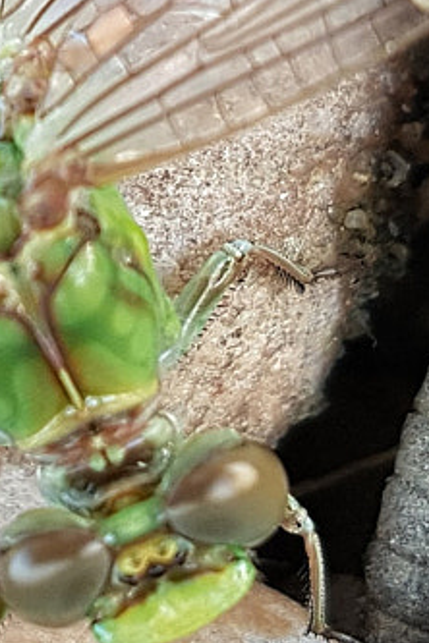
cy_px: 259
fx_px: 2324
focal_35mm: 130
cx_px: -211
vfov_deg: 15.8
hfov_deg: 10.2
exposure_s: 1/131
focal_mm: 4.2
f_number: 1.7
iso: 50
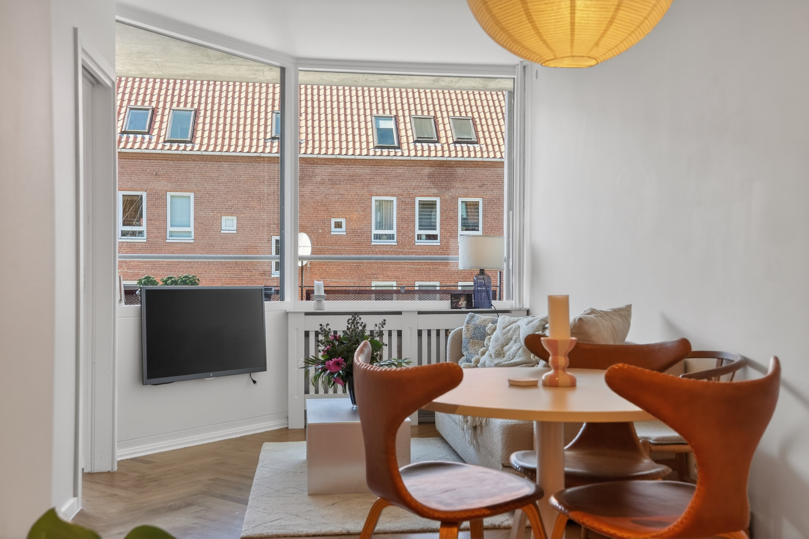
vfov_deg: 35.9
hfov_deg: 51.9
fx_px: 831
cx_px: 404
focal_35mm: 37
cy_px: 270
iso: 400
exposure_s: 1/30
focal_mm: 37
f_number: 8
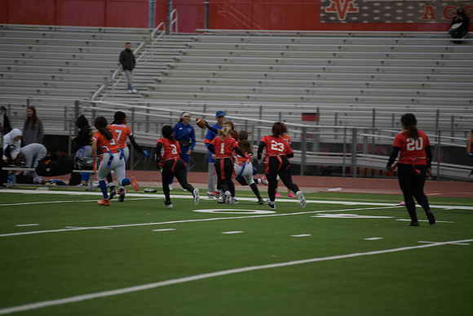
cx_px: 236
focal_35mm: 200
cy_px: 158
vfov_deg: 6.9
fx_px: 2628
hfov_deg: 10.3
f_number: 2.8
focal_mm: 200
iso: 90
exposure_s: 1/200
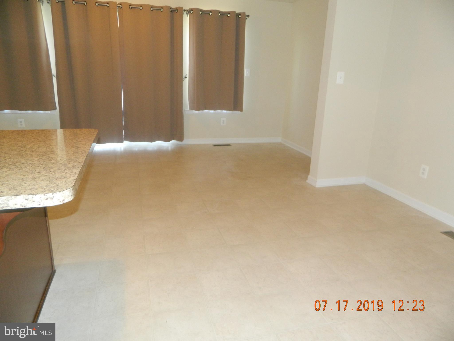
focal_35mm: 25
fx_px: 328
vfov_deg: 54.9
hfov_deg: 69.4
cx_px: 227
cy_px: 170
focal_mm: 4.5
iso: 200
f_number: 3.1
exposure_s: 1/30
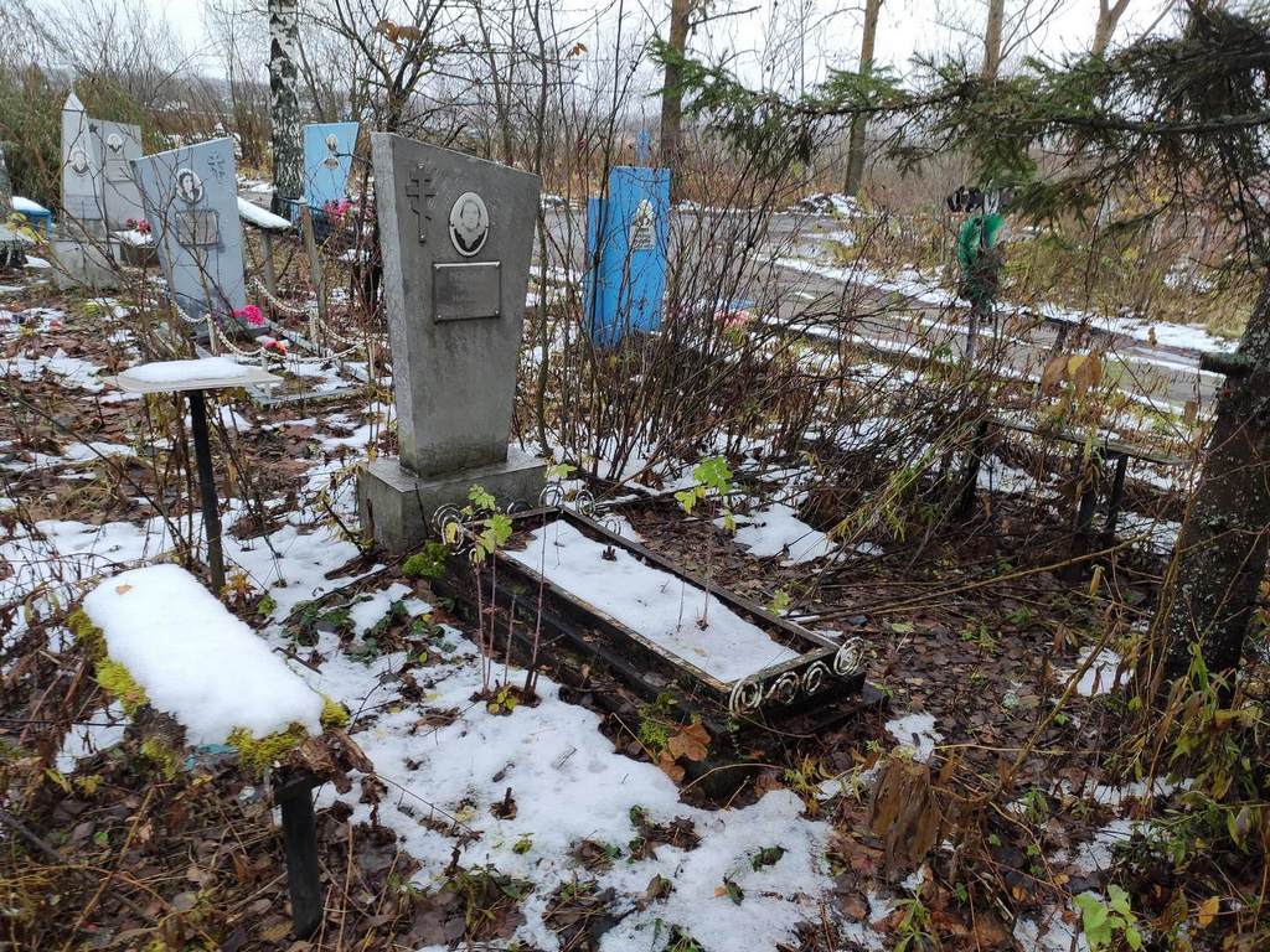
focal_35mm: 26
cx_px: 635
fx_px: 954
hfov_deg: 67.3
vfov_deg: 53.1
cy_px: 476
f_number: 1.75
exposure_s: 1/60
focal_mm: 4.77
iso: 145
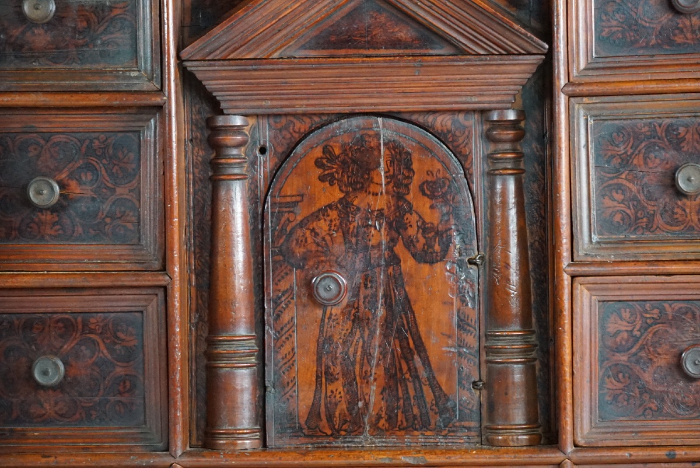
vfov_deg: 6.1
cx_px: 350
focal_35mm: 225
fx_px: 4378
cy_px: 234
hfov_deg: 9.1
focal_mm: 150
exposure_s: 1/200
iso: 6400
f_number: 5.6
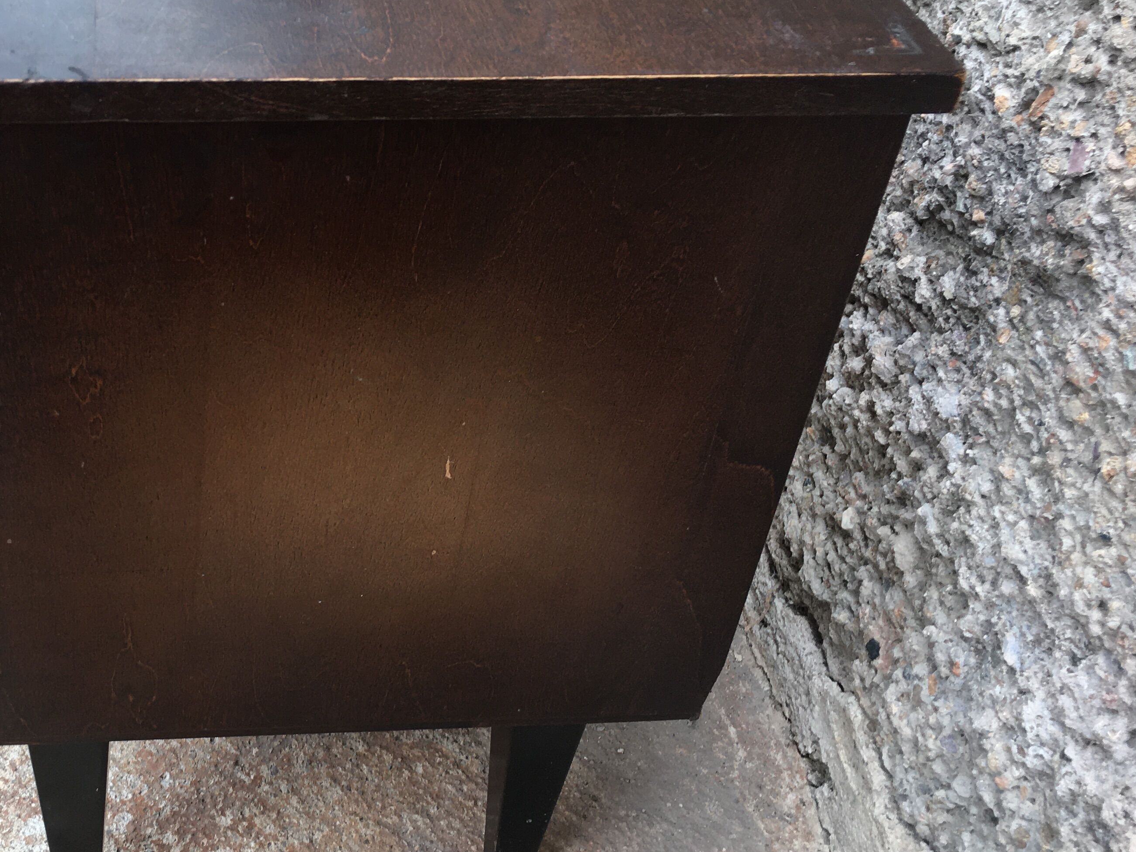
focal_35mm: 45
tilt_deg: -41.0
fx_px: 1477
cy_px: 393
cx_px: 279
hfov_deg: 40.8
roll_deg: -1.6
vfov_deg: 32.2
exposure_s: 1/100
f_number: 2.2
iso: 32
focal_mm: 4.15
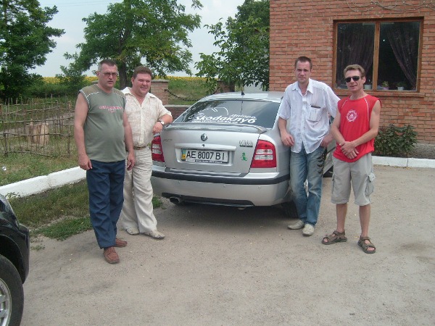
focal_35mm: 35
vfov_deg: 40.7
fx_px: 440
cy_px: 163
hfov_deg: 52.6
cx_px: 218
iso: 80
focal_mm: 5.8
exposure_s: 1/250
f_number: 7.1
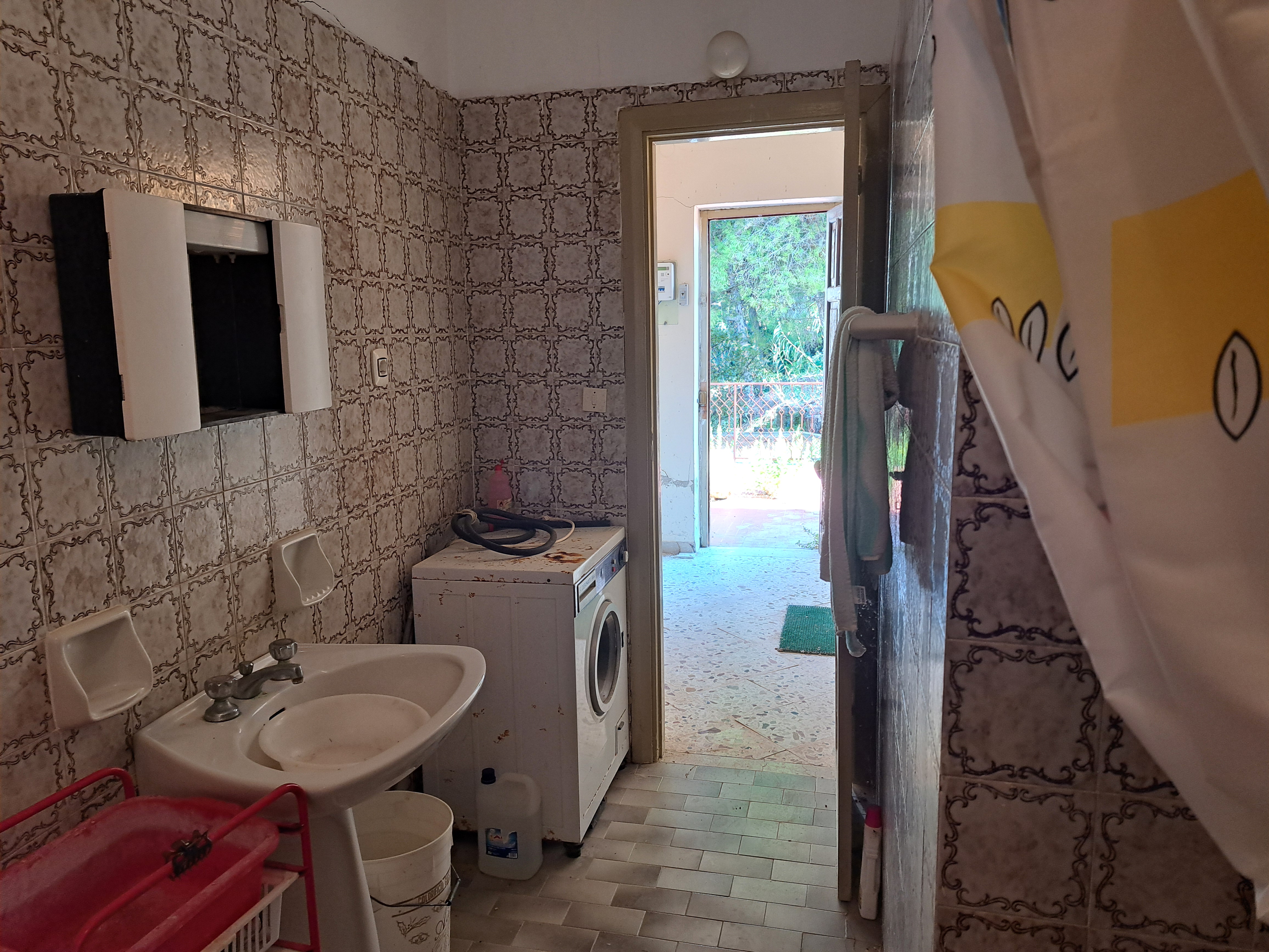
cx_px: 634
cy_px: 476
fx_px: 880
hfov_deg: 71.6
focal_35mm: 24
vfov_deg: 56.8
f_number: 1.8
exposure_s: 1/50
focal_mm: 5.23
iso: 100
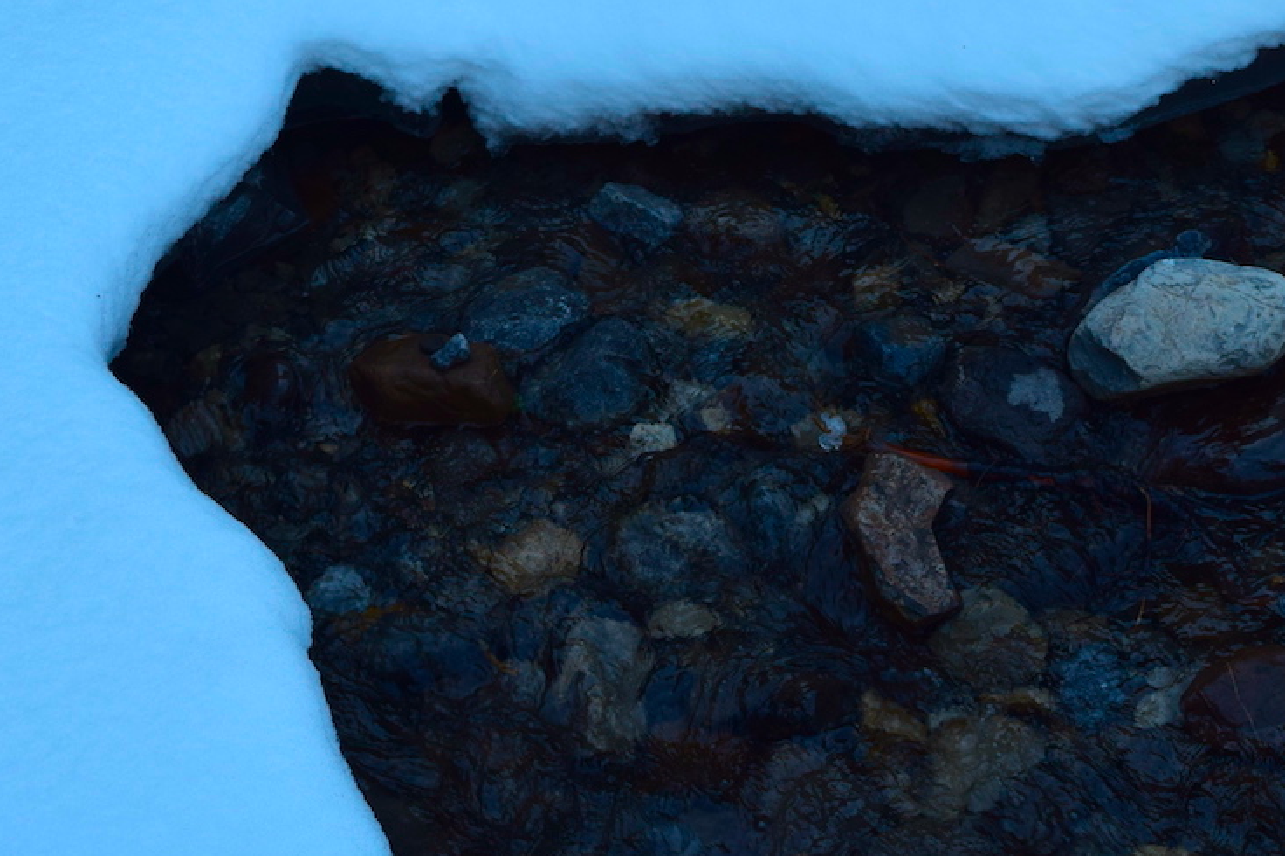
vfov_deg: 16.8
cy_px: 576
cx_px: 910
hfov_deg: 24.9
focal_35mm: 81
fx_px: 2885
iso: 400
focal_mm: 31
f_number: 9
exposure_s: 1/160
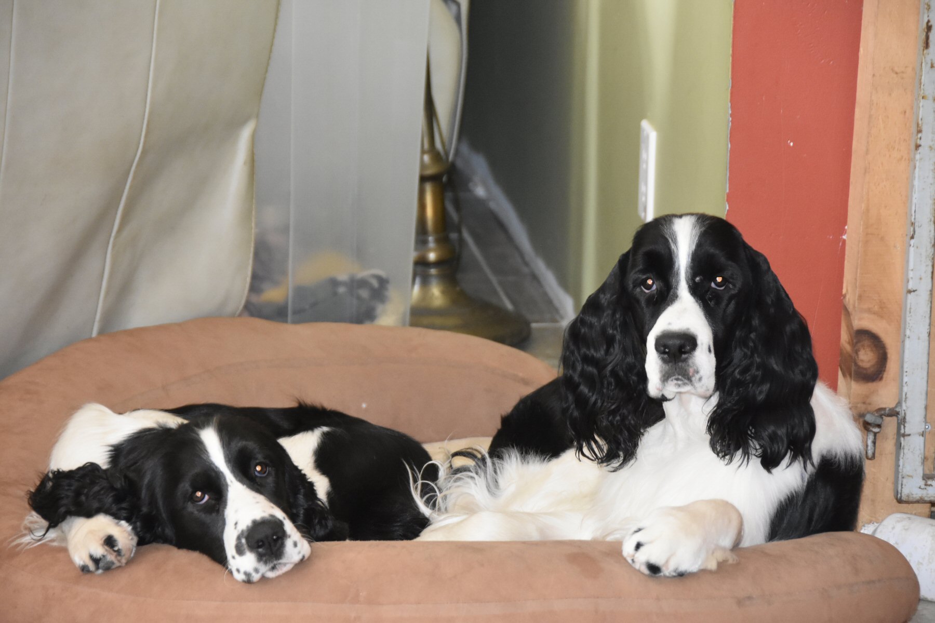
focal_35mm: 180
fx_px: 4675
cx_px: 468
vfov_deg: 7.6
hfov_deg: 11.4
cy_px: 312
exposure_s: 1/60
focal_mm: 120
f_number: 5.3
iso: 2800
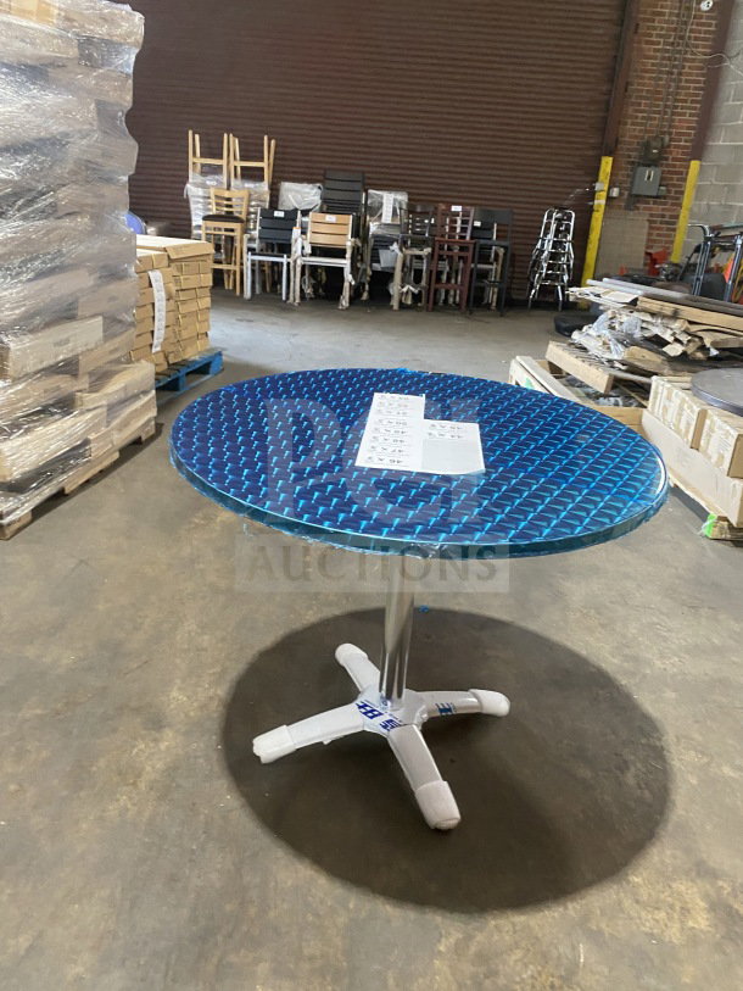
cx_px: 372
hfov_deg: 53.1
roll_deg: -4.0
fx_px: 744
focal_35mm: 26
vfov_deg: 67.3
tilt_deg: -20.9
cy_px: 496
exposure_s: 1/48
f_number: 1.8
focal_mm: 4.25
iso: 500
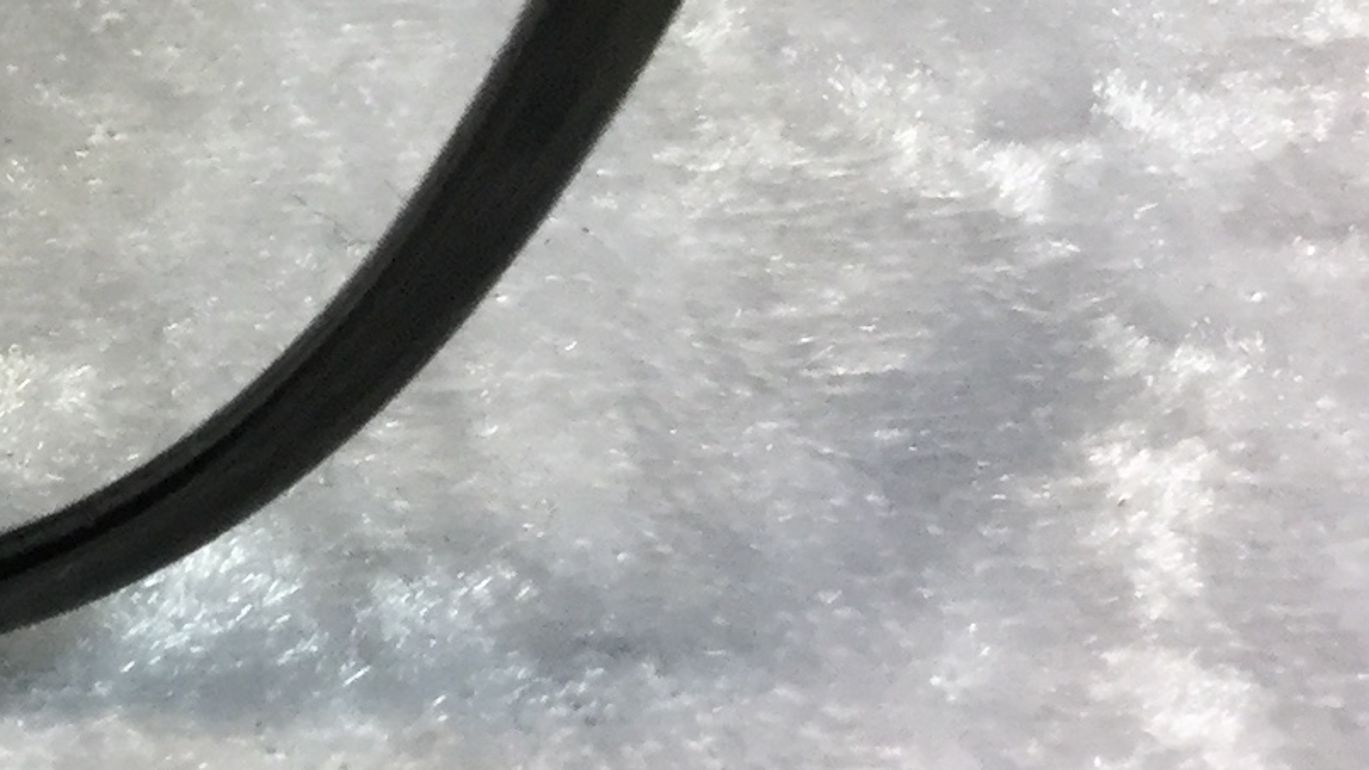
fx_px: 4974
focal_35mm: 137
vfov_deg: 8.8
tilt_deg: -35.1
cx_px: -1357
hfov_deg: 13.5
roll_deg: -0.7
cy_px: -156
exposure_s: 1/33
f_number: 2.4
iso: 40
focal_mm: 3.3
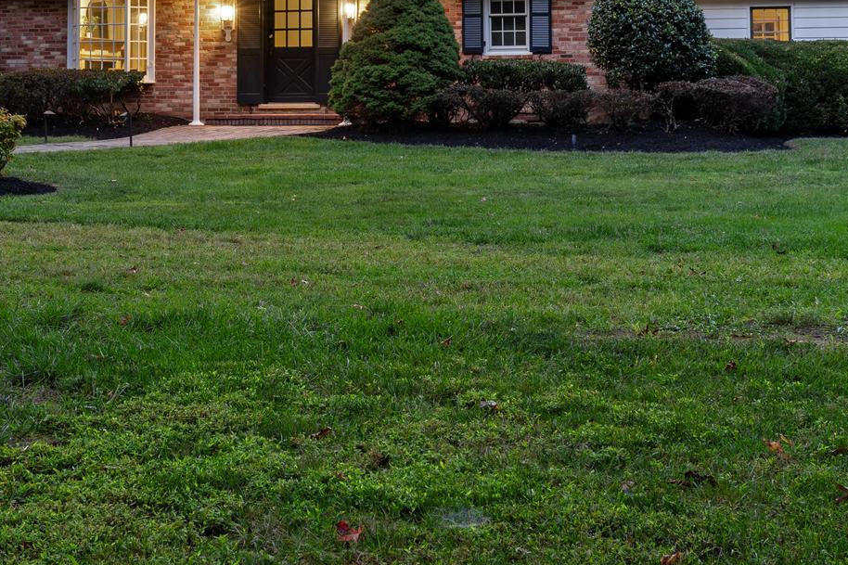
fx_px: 1531
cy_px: -26
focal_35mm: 65
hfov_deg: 30.8
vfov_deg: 20.1
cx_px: 289
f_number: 7.1
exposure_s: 3.2
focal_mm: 29
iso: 200
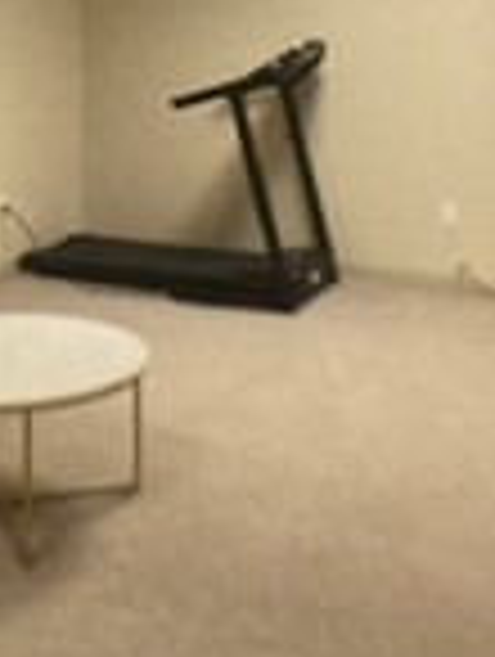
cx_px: 122
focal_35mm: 92
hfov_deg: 16.0
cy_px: 104
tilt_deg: -4.3
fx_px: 1749
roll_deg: +0.8
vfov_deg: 20.9
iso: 320
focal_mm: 3.99
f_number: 1.8
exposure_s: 1/40
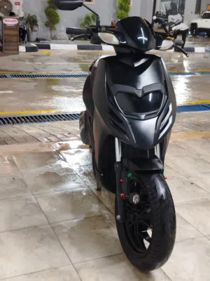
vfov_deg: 39.7
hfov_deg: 30.3
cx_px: 105
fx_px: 388
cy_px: 140
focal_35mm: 48
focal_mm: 5.25
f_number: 1.75
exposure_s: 1/50
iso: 320
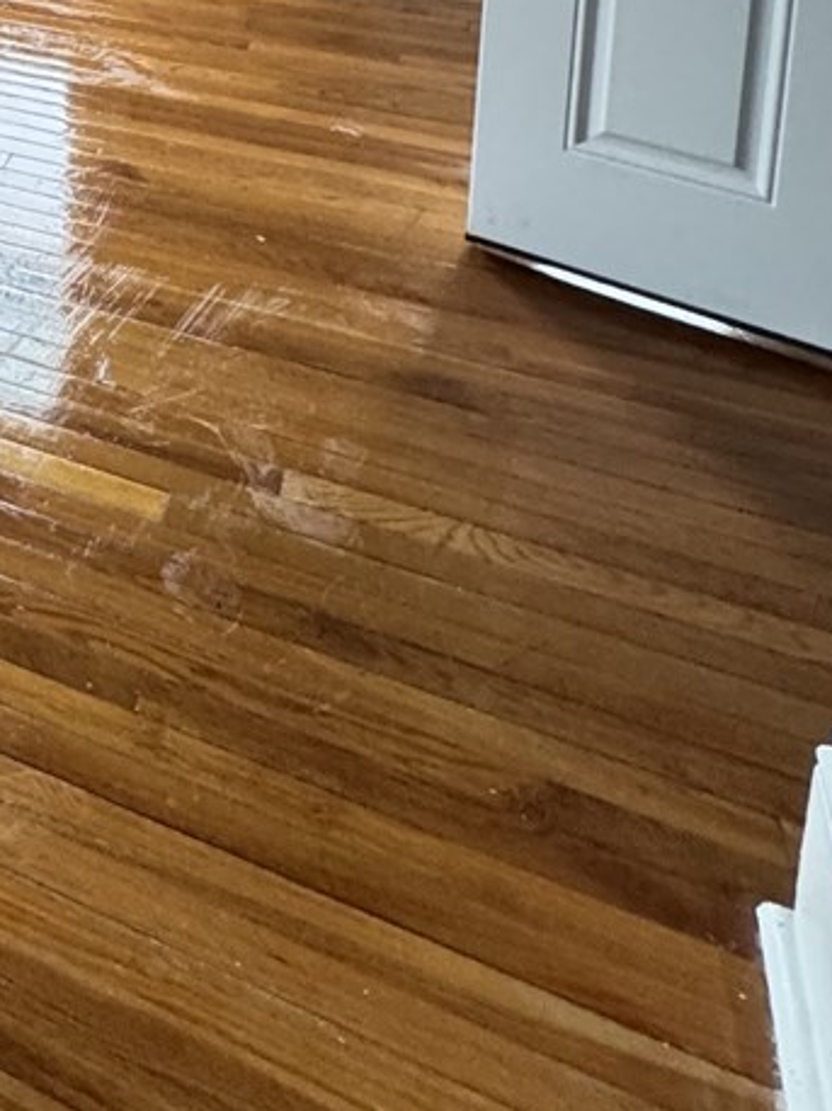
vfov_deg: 31.9
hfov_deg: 22.7
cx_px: -529
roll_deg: +2.6
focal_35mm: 47
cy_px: -298
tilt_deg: -9.9
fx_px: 1508
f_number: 2.2
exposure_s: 1/60
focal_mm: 2.22
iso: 400
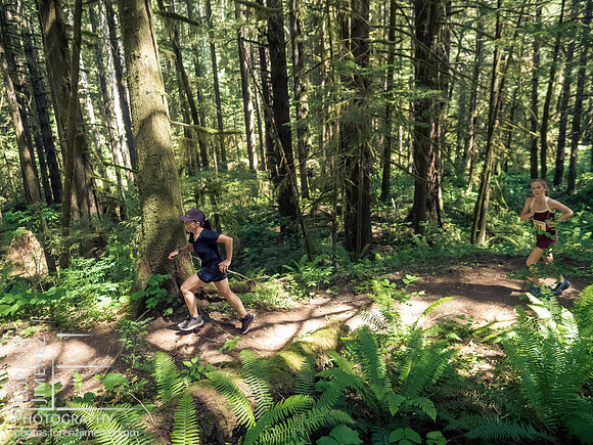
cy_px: 222
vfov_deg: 56.8
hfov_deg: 71.6
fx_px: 411
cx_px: 296
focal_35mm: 24
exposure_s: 1/1000
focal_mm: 12
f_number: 2.8
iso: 5000
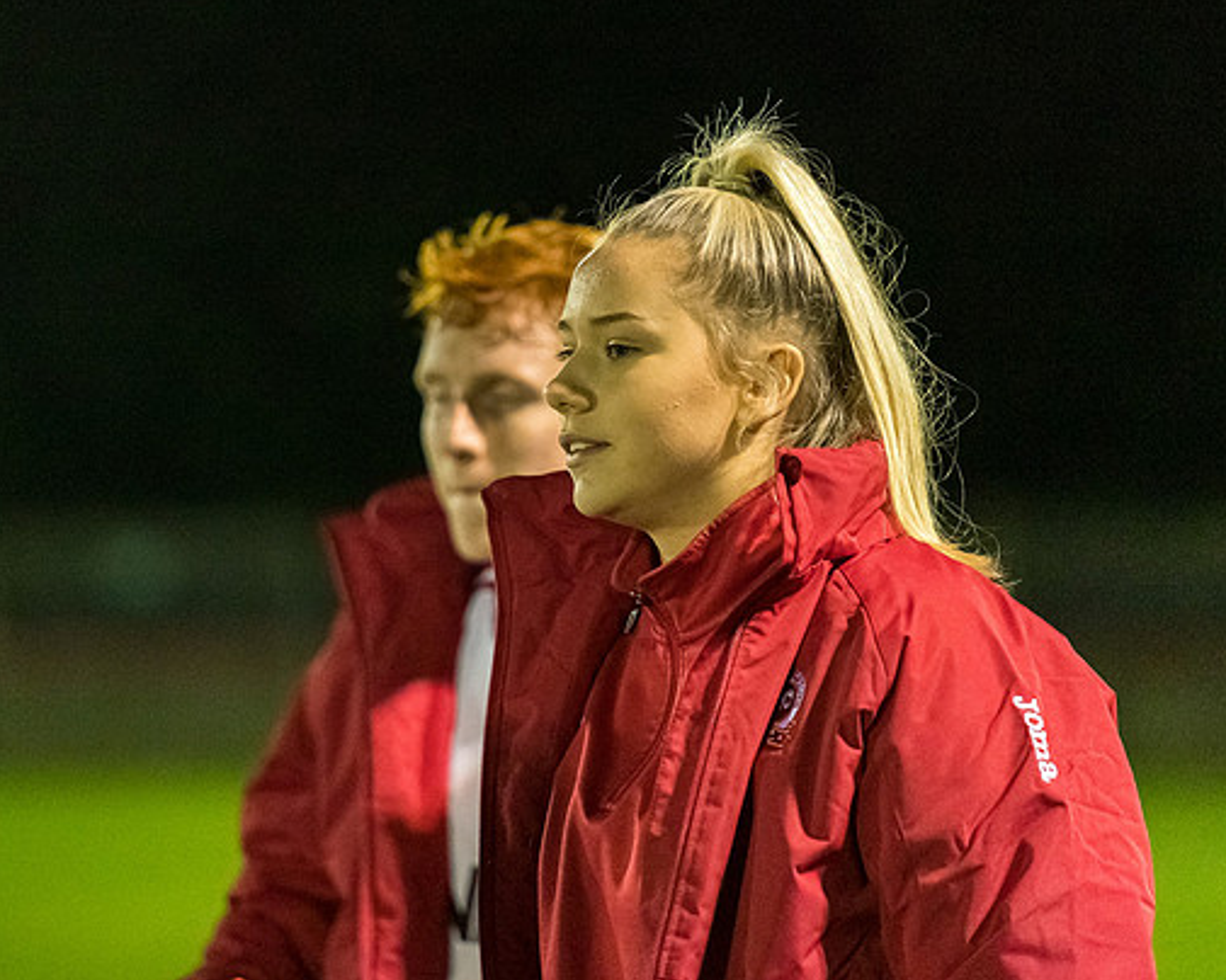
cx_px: 463
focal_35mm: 293
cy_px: 445
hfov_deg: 6.6
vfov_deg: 5.3
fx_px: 10631
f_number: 2.8
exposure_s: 1/1000
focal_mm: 200
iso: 6400
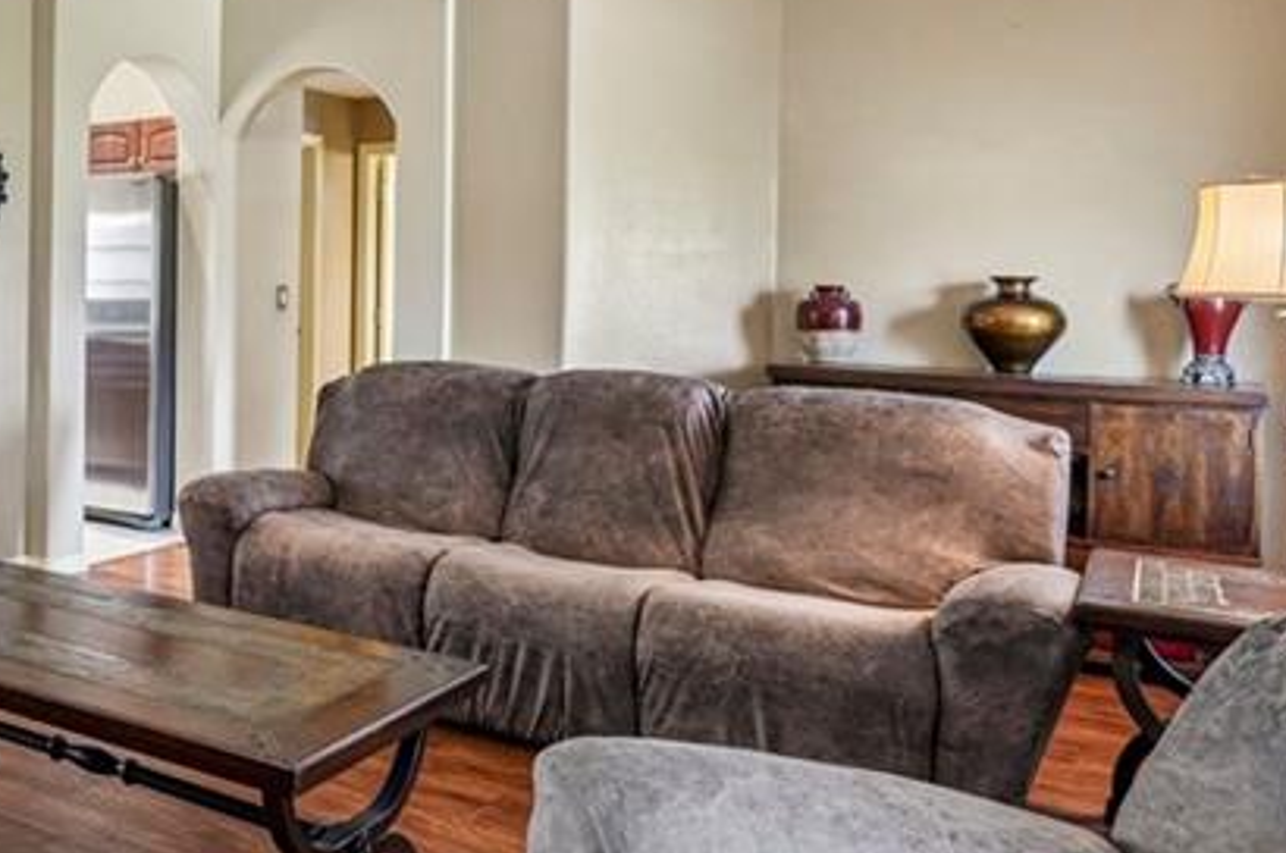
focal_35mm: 35
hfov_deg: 44.6
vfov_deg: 37.2
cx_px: -50
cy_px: 268
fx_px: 1248
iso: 400
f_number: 8
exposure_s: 1/4
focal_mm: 14
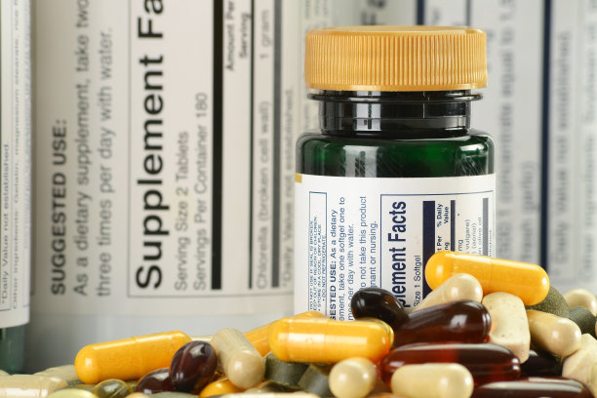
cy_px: 199
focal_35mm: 292
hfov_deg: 7.0
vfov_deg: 4.7
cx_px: 298
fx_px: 4850
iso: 100
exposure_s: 1/125
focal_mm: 195
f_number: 14
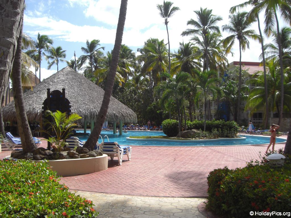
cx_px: 146
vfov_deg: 37.7
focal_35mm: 38
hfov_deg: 49.0
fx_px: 319
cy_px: 109
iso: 64
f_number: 8
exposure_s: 1/160
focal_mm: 6.2
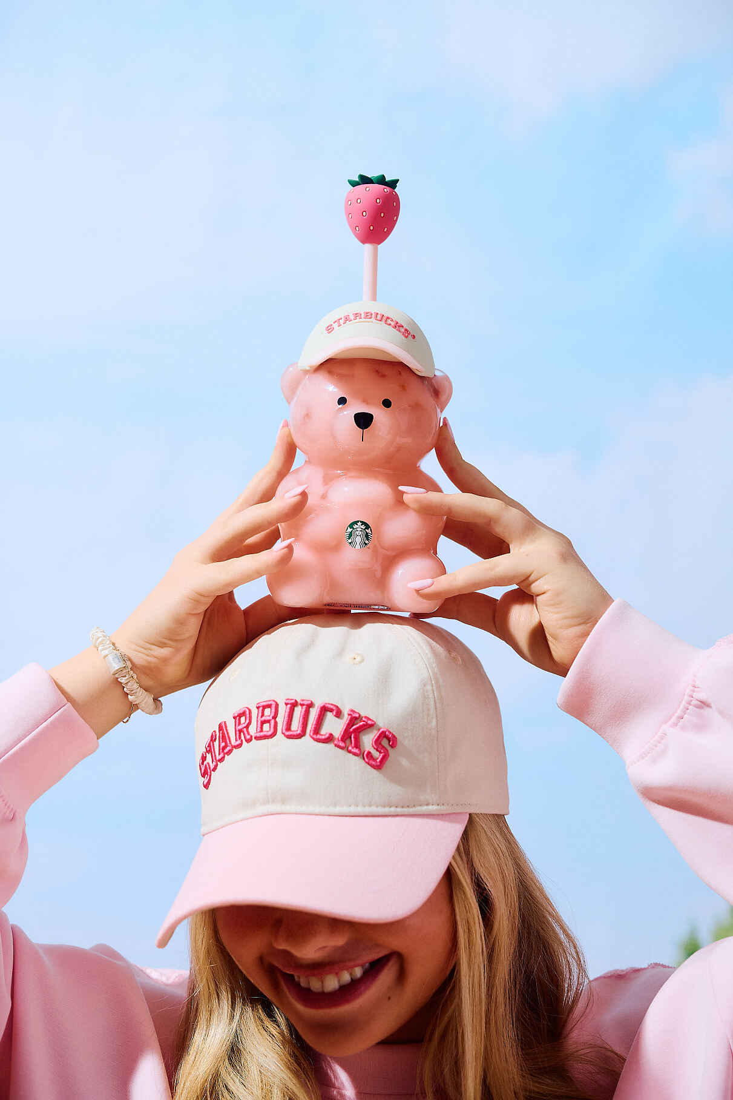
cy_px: 550
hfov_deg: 22.6
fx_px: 1832
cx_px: 366
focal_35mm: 60
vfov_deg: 33.4
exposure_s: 1/200
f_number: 5.6
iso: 100
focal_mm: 60
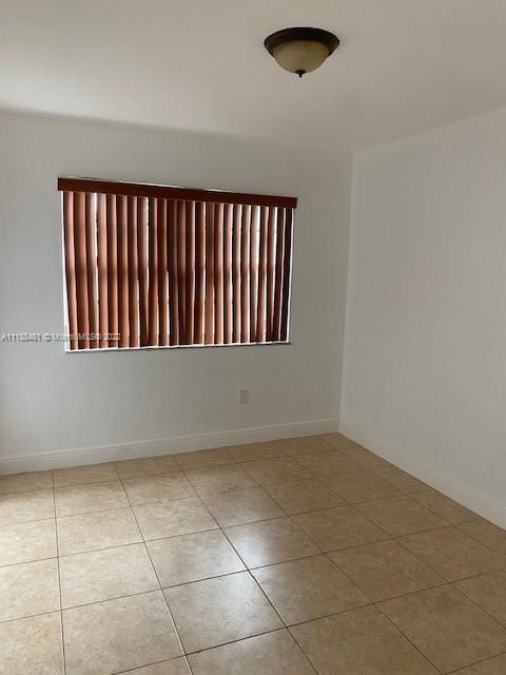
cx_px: 253
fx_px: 507
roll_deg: -1.8
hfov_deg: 53.1
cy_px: 338
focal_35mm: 26
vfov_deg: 67.3
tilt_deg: -7.0
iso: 125
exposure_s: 1/71
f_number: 1.8
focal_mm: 4.25
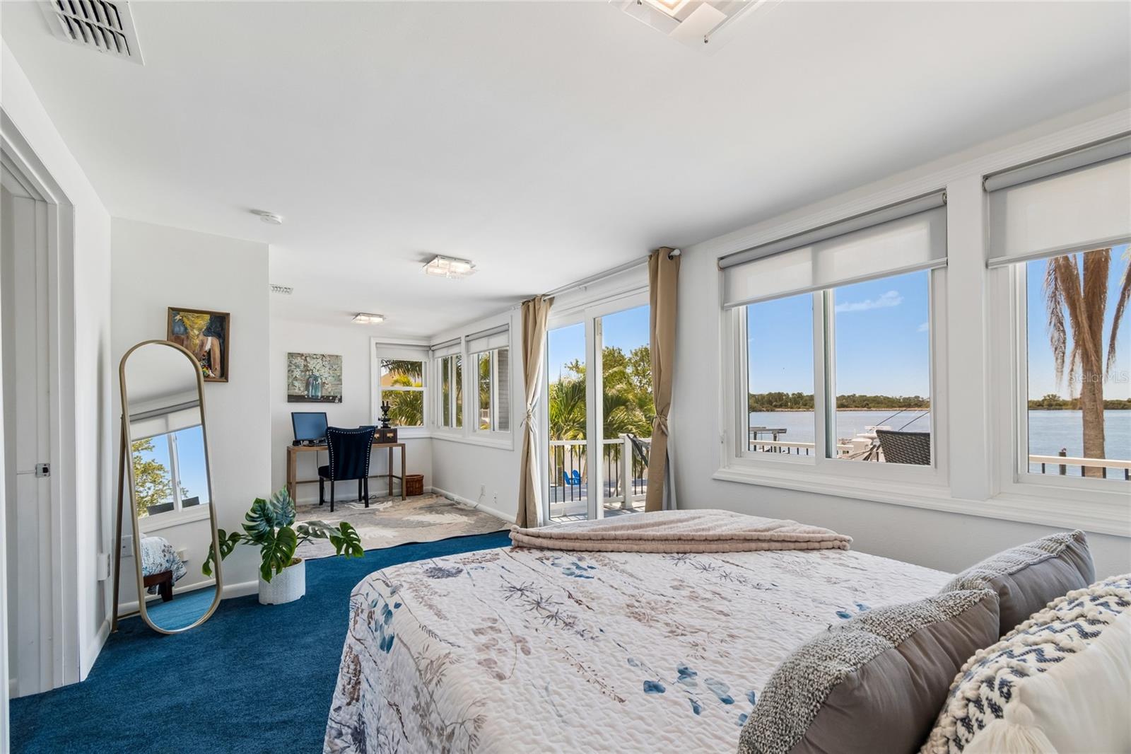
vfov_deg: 77.3
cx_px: 566
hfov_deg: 100.4
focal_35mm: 15
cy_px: 377
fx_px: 471
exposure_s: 1/30
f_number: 7.1
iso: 100
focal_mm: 10
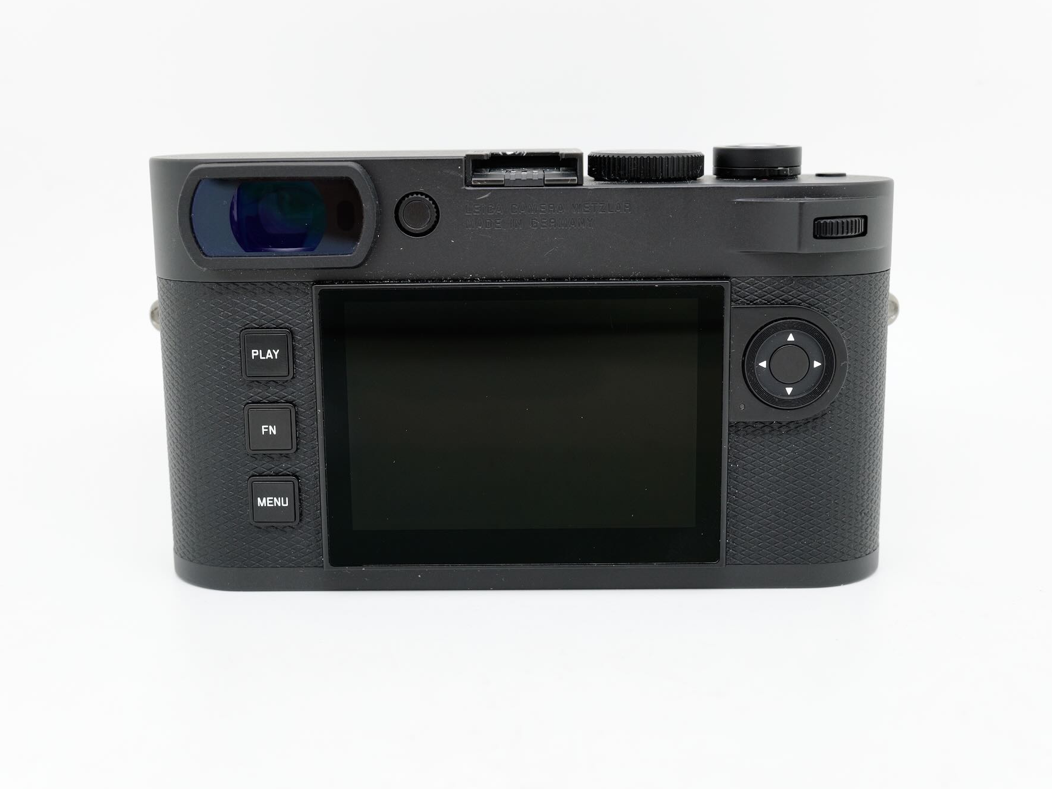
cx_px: 520
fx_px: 1428
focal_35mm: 47
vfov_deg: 30.9
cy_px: 392
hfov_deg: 40.4
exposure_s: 1/60
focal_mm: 43
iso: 800
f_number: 9
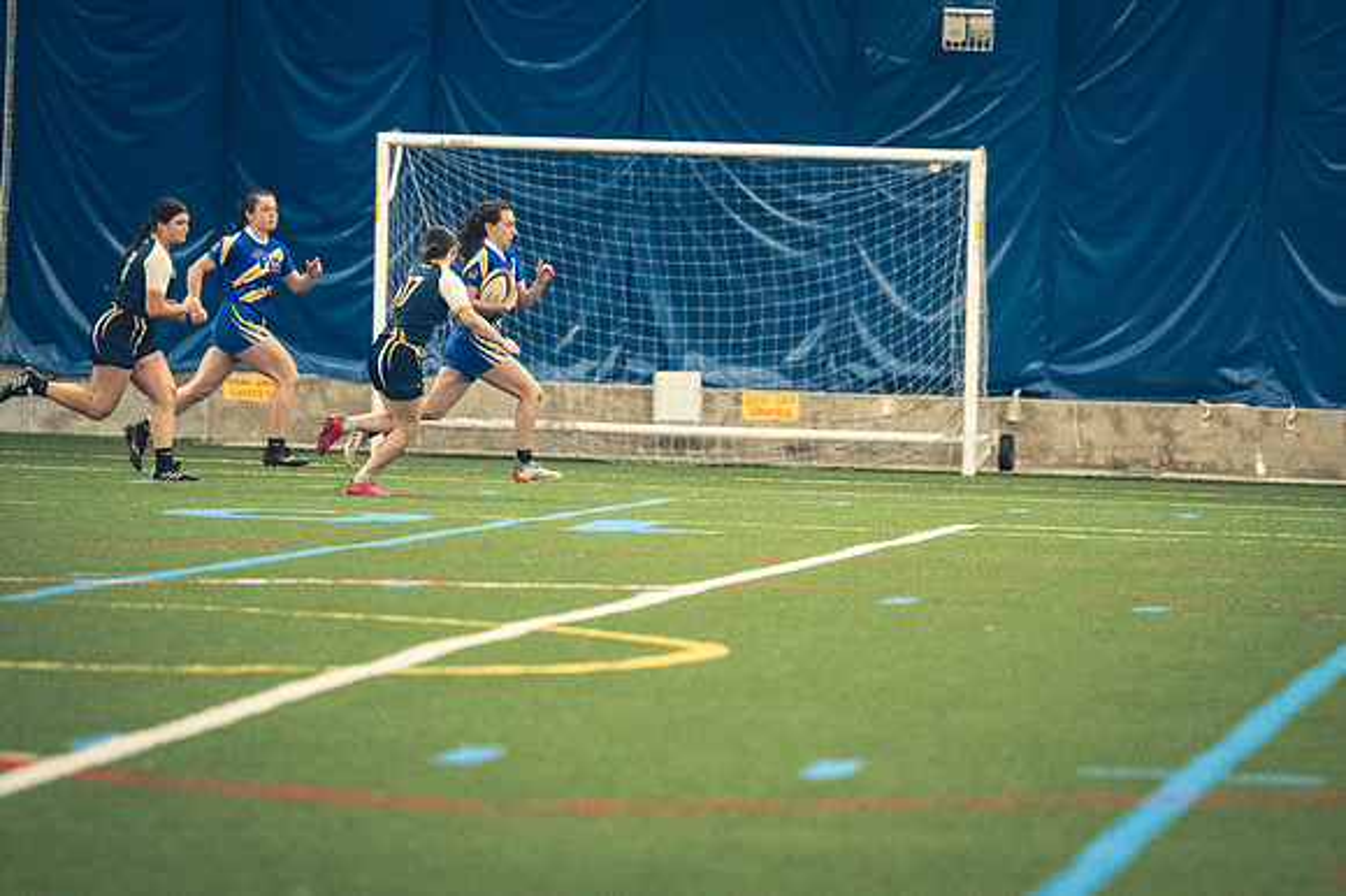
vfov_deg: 4.6
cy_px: 448
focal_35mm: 300
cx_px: 673
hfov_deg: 6.9
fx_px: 11210
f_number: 2.8
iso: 12800
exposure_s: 1/500
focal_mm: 200
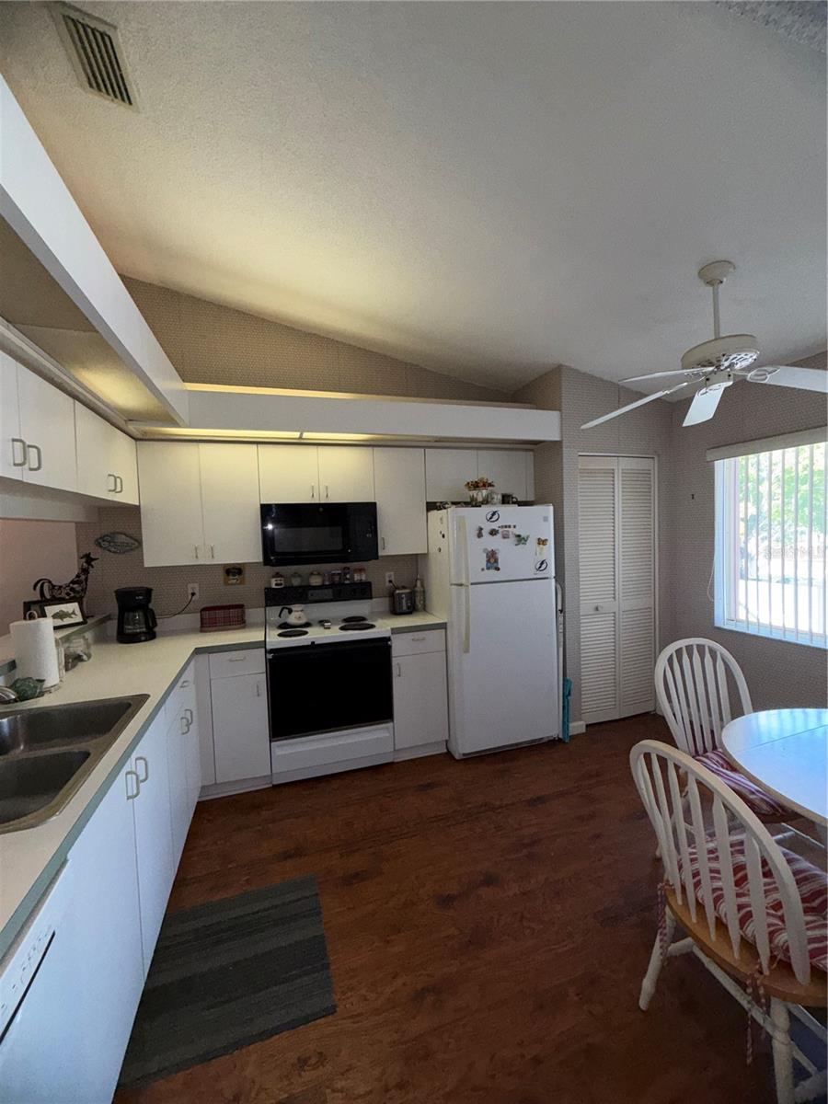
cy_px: 552
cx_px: 414
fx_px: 446
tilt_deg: -2.6
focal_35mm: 14
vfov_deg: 102.1
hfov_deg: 85.7
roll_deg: +1.5
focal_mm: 2.22
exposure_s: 1/120
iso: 80
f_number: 2.2
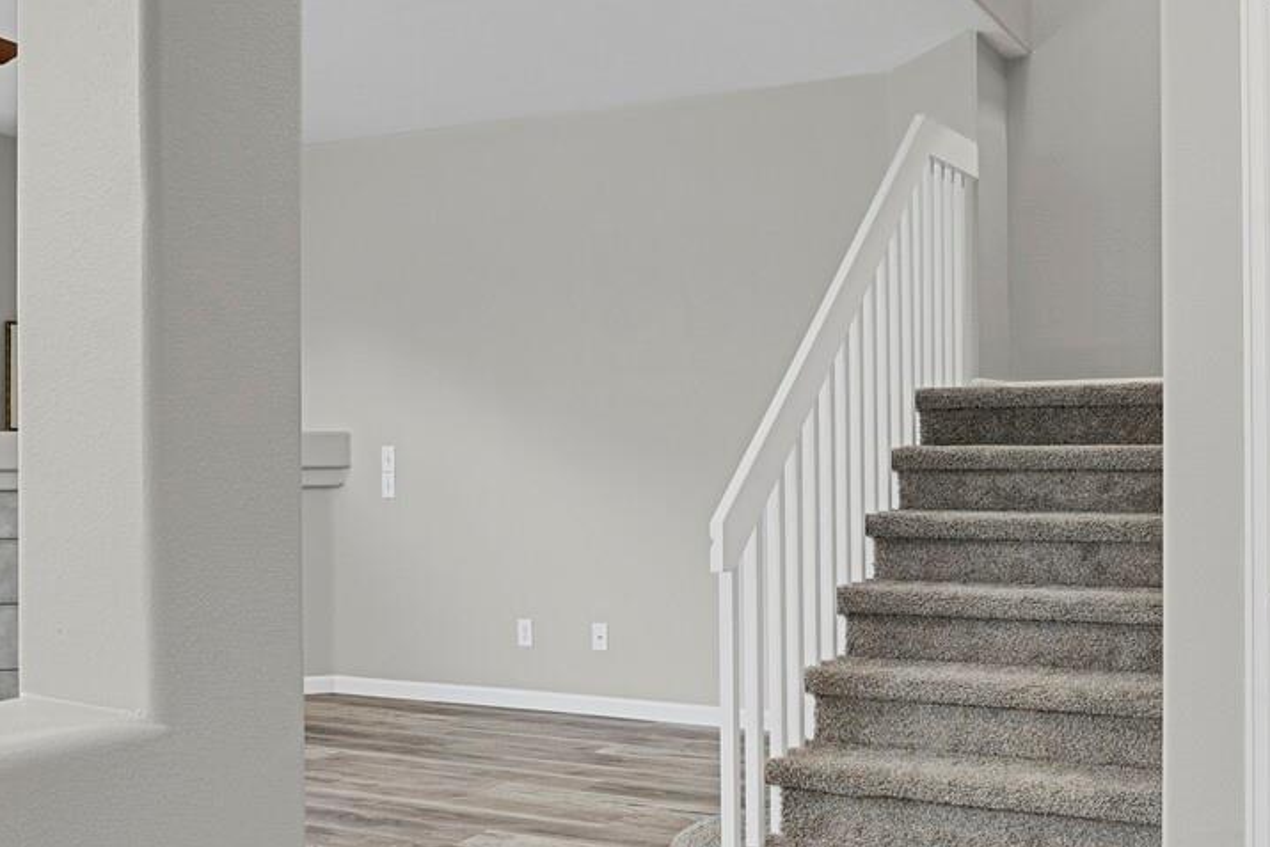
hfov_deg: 50.3
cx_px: 779
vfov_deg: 35.1
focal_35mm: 38
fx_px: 1341
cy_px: 431
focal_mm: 17
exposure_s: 1.3
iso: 250
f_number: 8
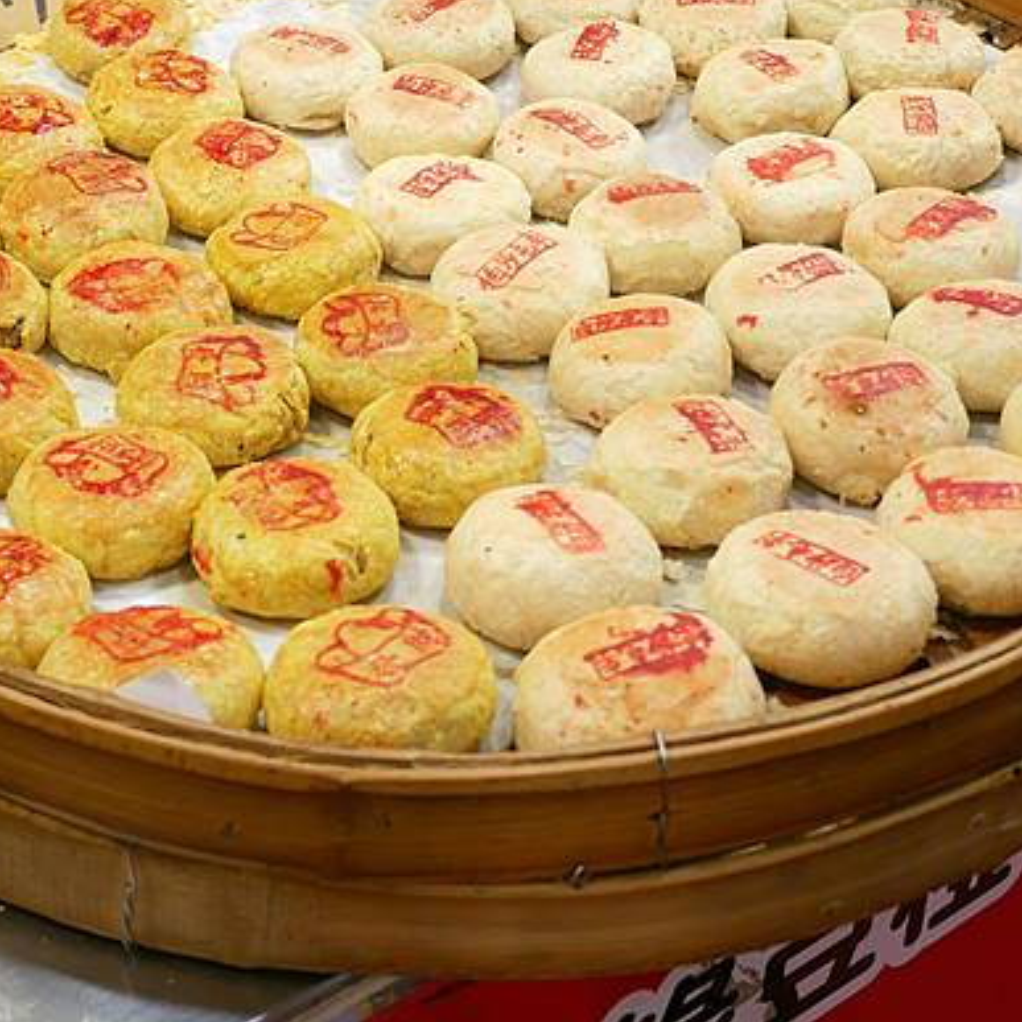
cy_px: 242
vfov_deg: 26.5
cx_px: 489
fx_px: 2138
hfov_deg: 26.9
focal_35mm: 64
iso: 200
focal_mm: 14
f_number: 2.5
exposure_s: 1/80
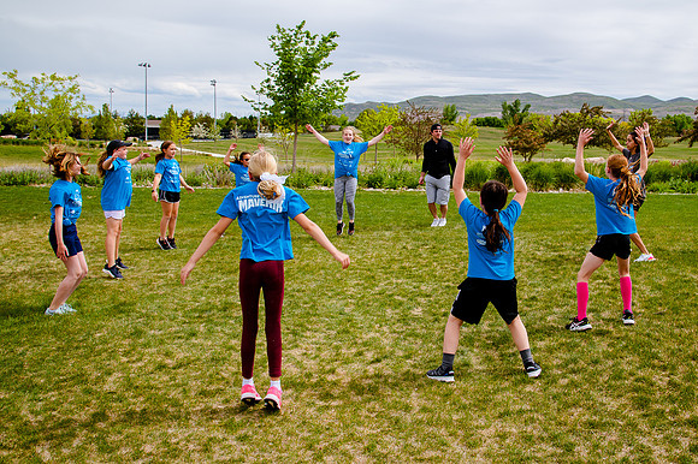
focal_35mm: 32
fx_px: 629
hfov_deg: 57.7
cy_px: 200
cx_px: 410
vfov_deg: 40.5
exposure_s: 1/400
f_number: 9
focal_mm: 27
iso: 200
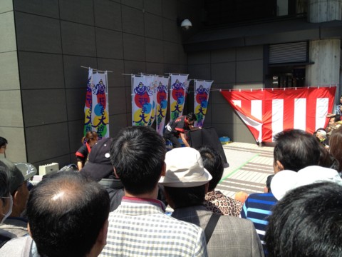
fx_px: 346
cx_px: 171
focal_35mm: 35
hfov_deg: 52.6
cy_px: 128
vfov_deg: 40.7
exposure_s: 1/935
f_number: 2.4
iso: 50
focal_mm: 4.28
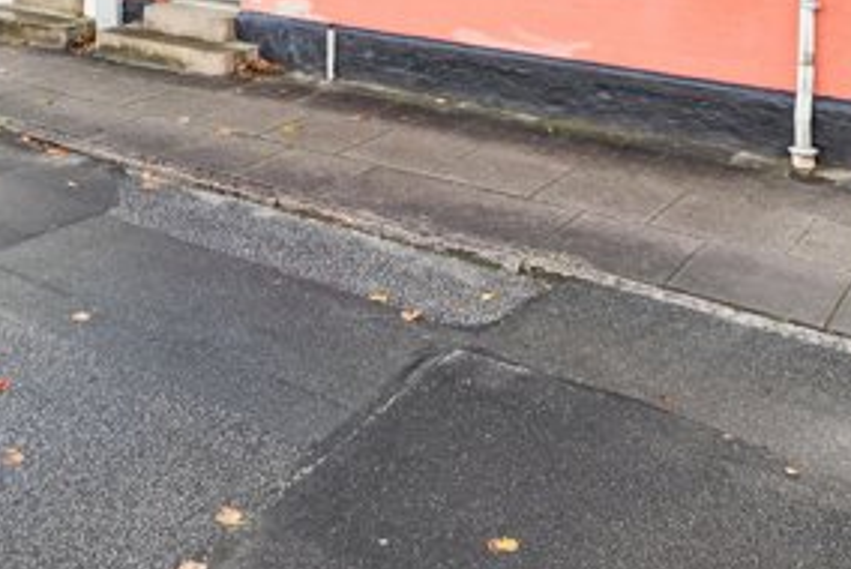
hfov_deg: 42.8
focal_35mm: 45
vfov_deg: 25.3
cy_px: -196
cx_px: 261
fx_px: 1065
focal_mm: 16
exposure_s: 1/160
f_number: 4
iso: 320
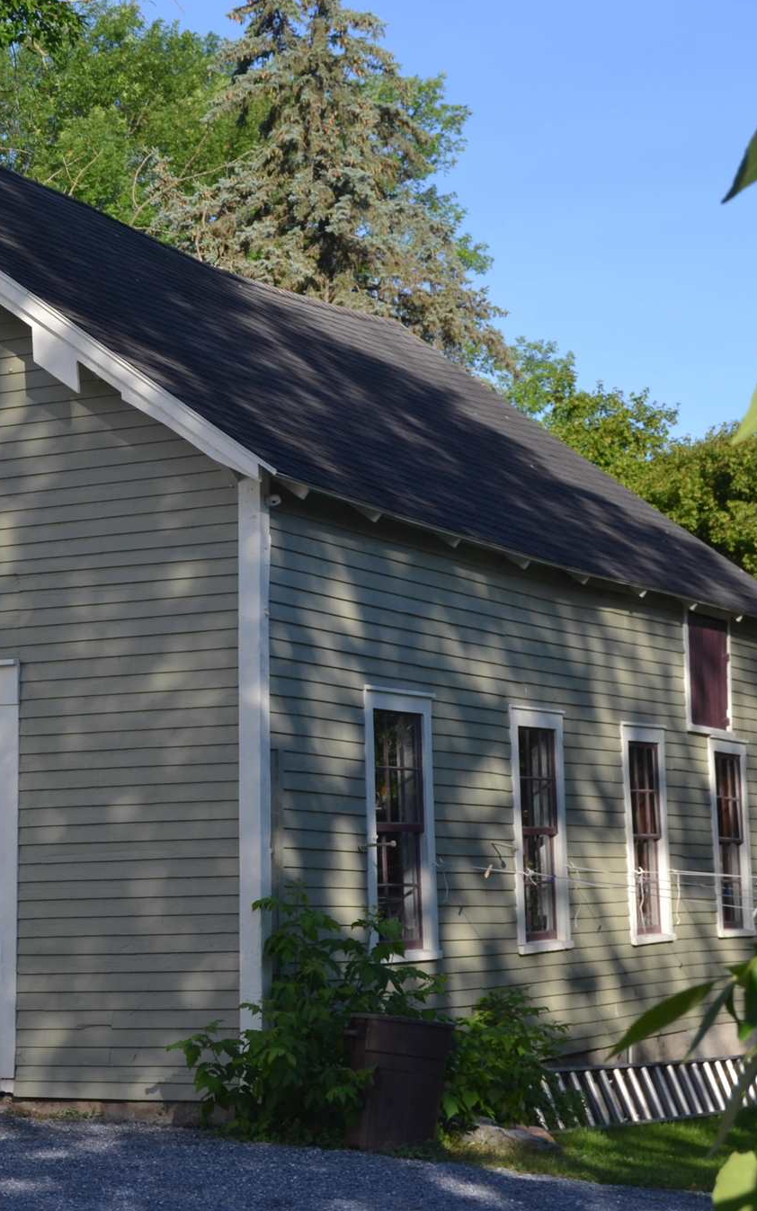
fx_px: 2607
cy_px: 604
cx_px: 49
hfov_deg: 16.3
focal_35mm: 79
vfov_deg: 26.1
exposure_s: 1/160
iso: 100
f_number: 6.3
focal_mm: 34
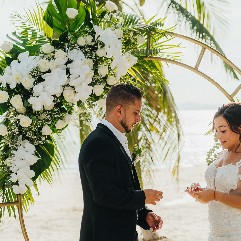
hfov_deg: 15.7
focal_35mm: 111
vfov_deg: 15.7
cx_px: 153
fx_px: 874
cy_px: 153
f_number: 2.8
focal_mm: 60
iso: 160
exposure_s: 1/5000
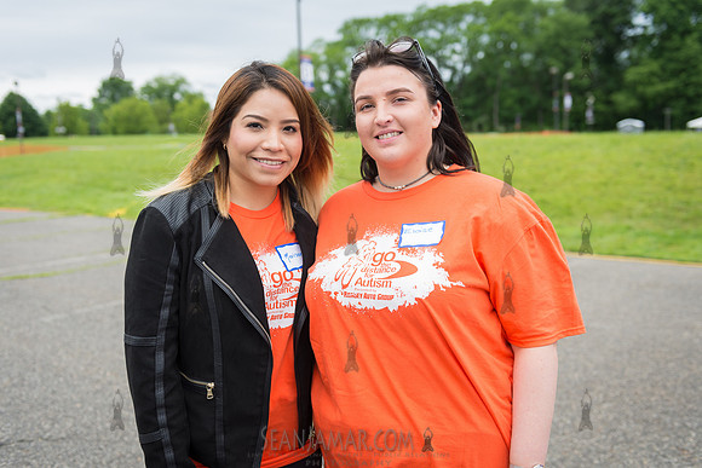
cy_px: 234
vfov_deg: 35.1
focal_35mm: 38
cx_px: 351
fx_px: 741
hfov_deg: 50.7
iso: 200
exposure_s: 1/800
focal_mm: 38
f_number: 3.5
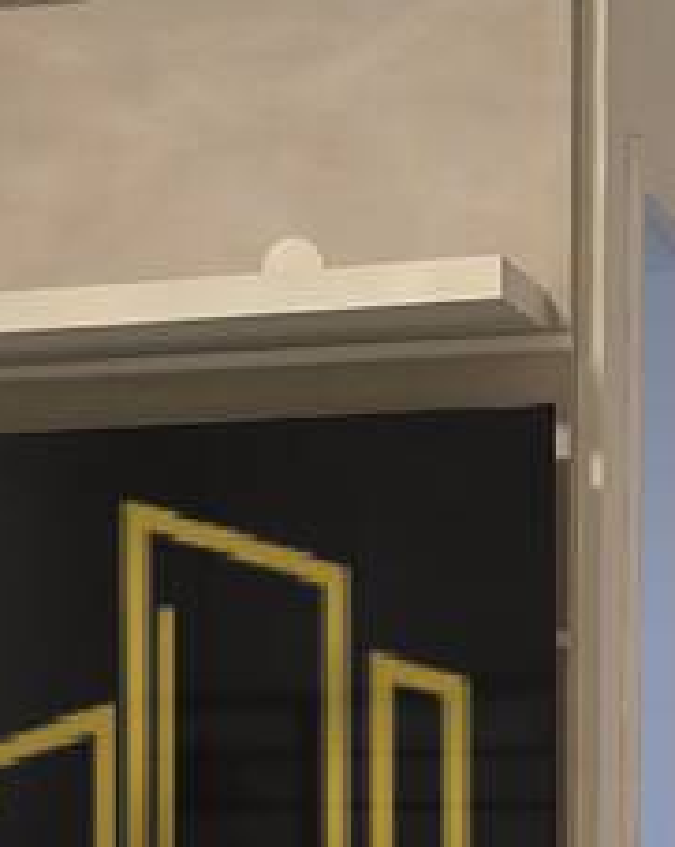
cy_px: 1015
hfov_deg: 14.3
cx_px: 186
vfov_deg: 17.2
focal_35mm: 107
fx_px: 2677
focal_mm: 6.3
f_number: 1.7
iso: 800
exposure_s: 1/120
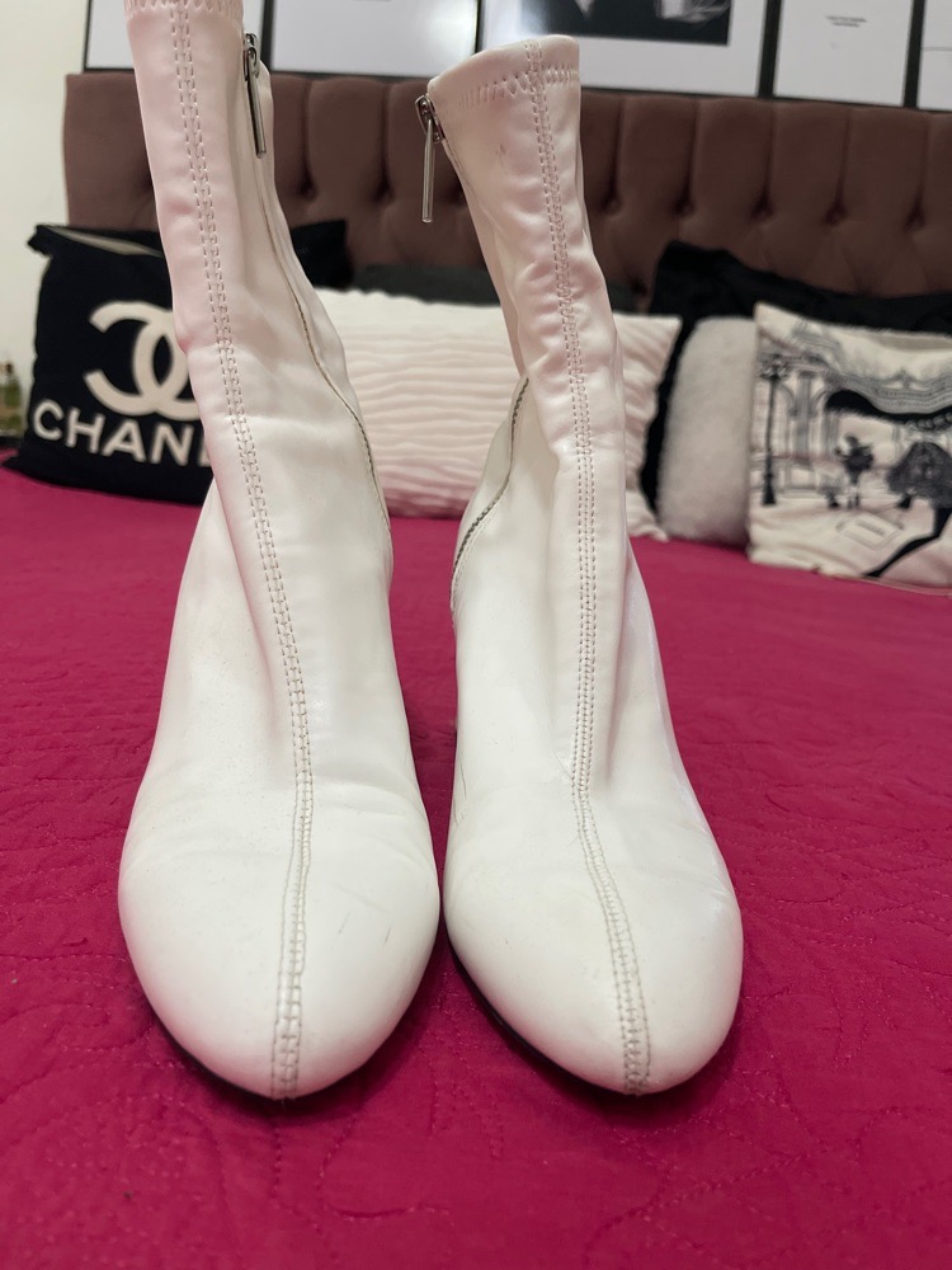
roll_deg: -3.5
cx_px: 476
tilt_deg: -13.3
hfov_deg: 54.9
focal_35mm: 25
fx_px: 917
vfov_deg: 69.4
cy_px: 635
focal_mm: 5.1
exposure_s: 1/33
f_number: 1.6
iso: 400
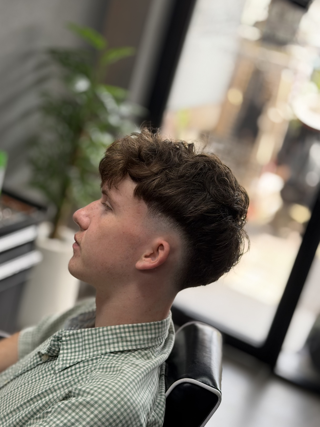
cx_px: 160
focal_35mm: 48
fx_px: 592
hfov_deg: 30.3
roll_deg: -15.9
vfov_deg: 39.7
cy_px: 214
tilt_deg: -18.7
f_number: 1.78
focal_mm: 6.76
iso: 80
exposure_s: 1/100
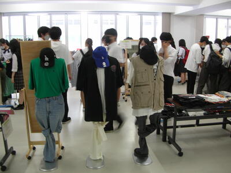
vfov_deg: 40.7
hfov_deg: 52.6
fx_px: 234
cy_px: 86
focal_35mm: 35
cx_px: 116
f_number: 2.8
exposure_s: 1/7.6
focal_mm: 5.8
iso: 50
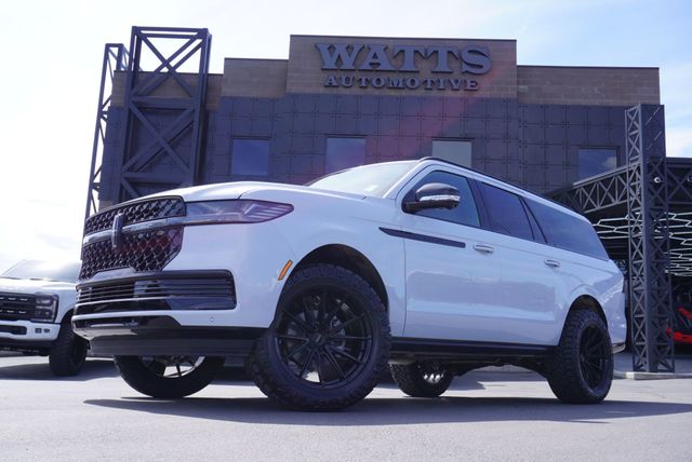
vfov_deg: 35.6
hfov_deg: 51.2
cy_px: 231
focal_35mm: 38
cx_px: 346
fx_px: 721
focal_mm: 25
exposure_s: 1/125
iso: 100
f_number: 9
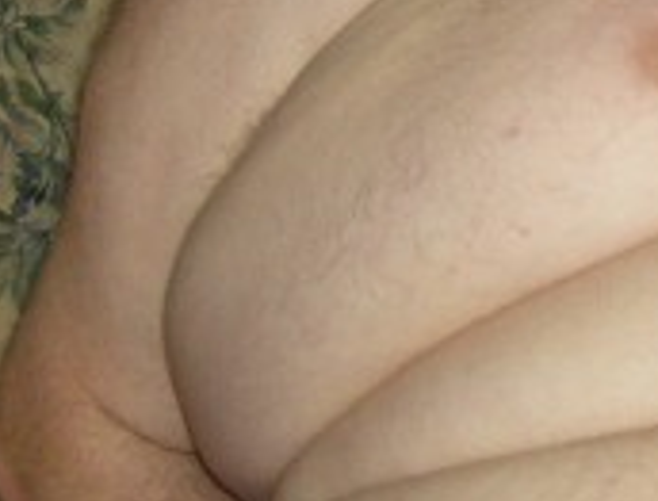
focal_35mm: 124
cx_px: 868
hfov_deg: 15.0
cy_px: 54
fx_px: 2370
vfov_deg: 12.0
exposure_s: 1/66.6
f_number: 2.9
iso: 200
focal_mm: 6.4
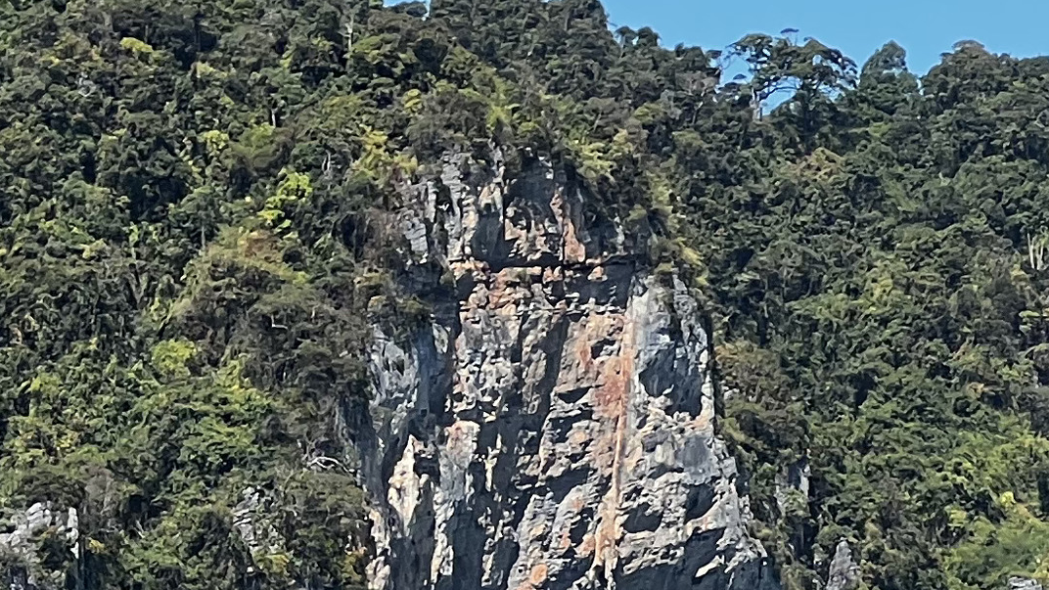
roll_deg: +2.0
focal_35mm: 313
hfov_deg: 6.8
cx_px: -221
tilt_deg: +8.1
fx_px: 8706
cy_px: 424
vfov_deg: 3.9
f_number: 2.8
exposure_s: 1/536
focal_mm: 9
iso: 32
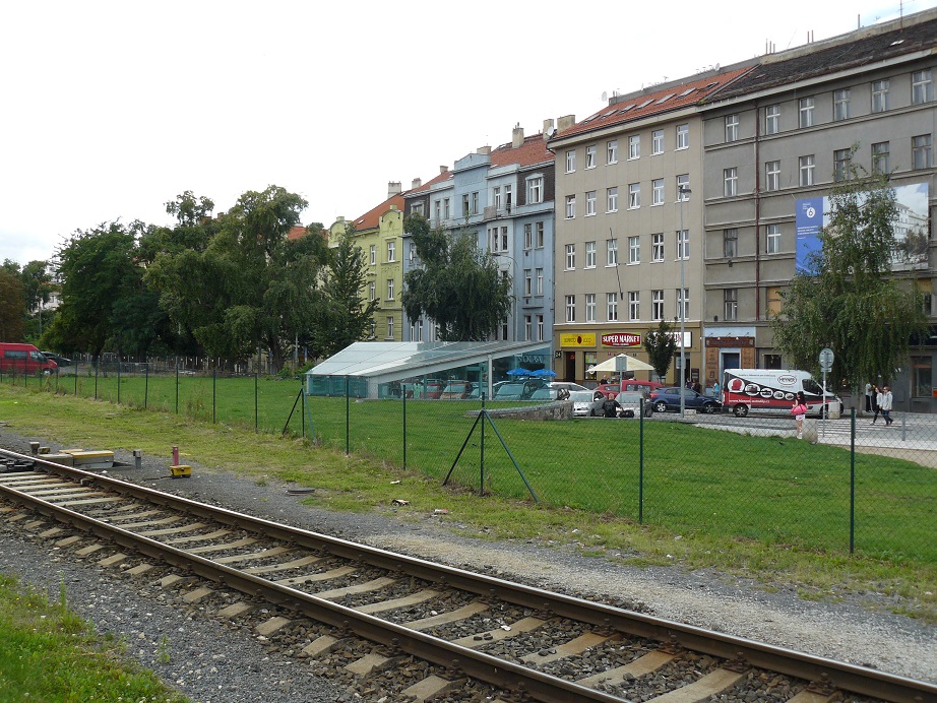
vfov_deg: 39.7
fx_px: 975
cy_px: 352
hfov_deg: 51.3
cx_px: 468
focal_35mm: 36
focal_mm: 6
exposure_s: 1/200
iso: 100
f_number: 4
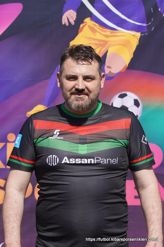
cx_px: 82
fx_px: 719
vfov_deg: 19.5
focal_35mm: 105
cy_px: 124
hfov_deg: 13.0
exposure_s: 1/800
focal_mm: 70
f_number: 4.5
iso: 100
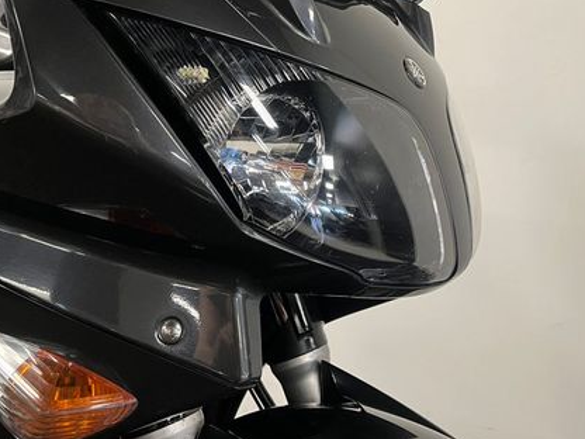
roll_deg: +0.3
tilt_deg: -4.7
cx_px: 263
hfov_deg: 46.7
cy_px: 152
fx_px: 676
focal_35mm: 40
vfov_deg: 35.7
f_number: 1.6
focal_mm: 5.1
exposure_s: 1/50
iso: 125
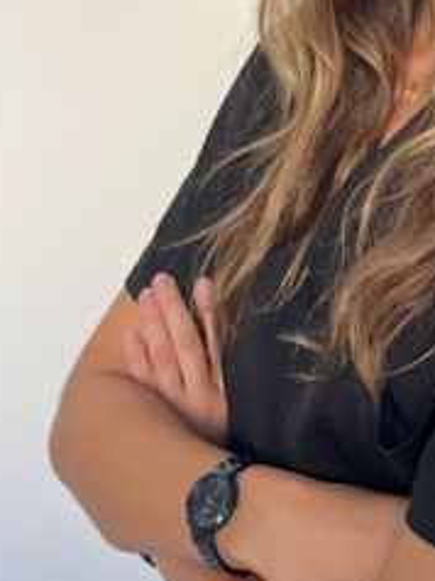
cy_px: 129
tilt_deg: -7.6
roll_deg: -0.7
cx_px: 413
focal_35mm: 70
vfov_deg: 27.3
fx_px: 1175
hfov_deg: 20.4
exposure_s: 1/100
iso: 64
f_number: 1.6
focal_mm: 5.1
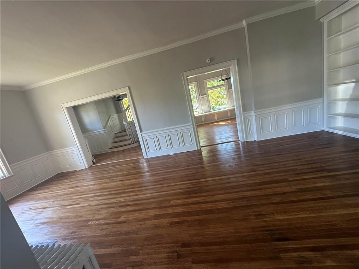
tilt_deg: -10.9
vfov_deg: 85.7
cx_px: 180
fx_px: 145
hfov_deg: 102.1
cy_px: 134
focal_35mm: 14
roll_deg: +12.2
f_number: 2.2
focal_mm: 2.22
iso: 320
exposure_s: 1/121
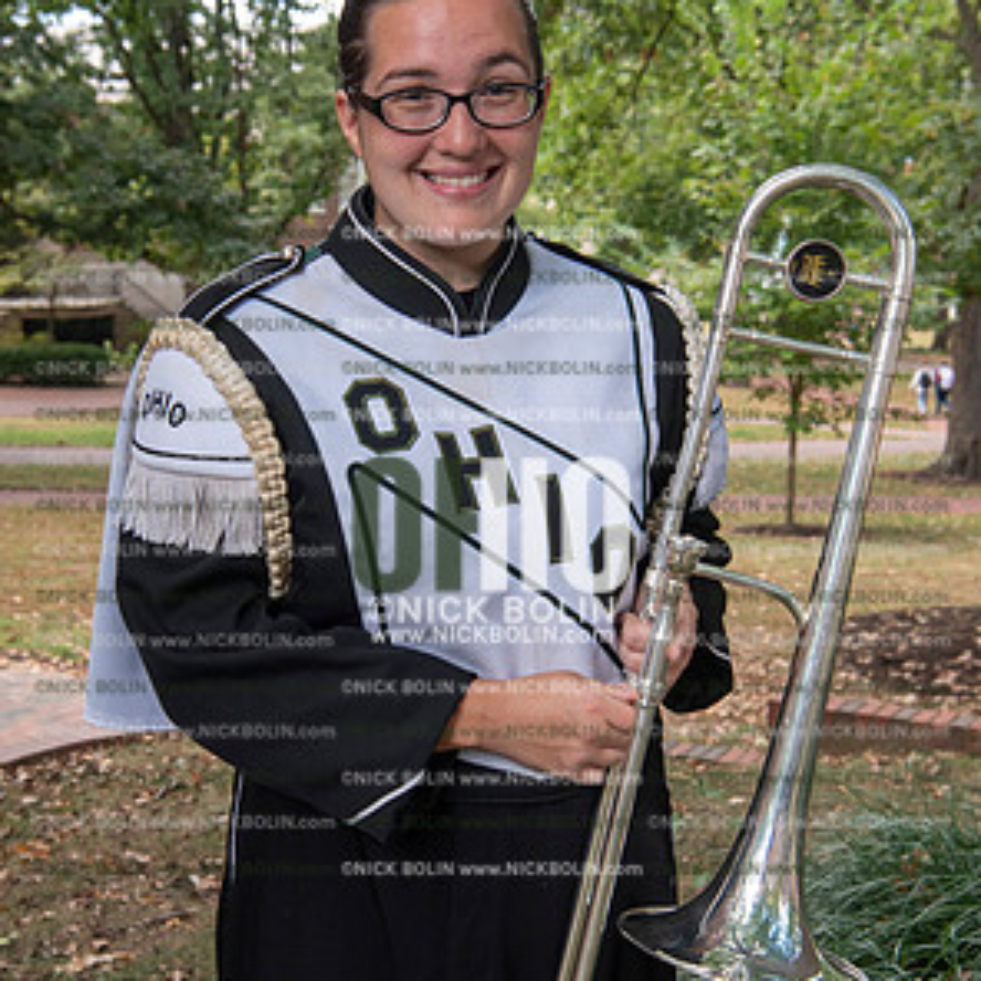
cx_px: 490
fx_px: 1988
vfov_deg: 27.7
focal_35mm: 62
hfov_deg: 27.7
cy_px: 550
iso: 500
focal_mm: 48
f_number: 8
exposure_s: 1/100
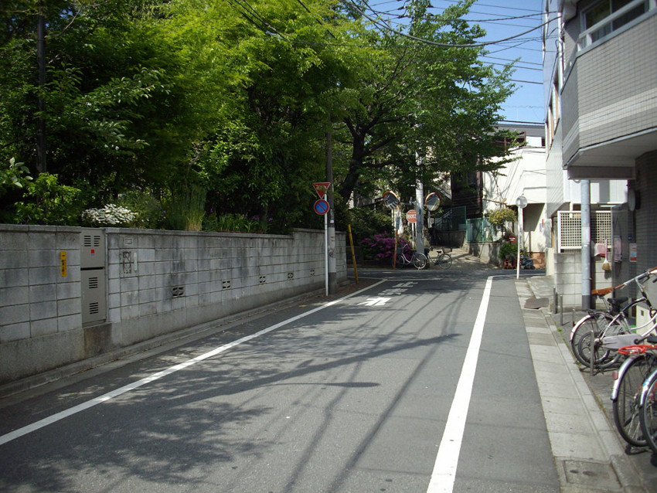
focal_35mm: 37
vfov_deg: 38.7
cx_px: 328
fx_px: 702
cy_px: 246
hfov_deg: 50.1
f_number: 5.6
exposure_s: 1/200
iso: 80
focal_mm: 6.2
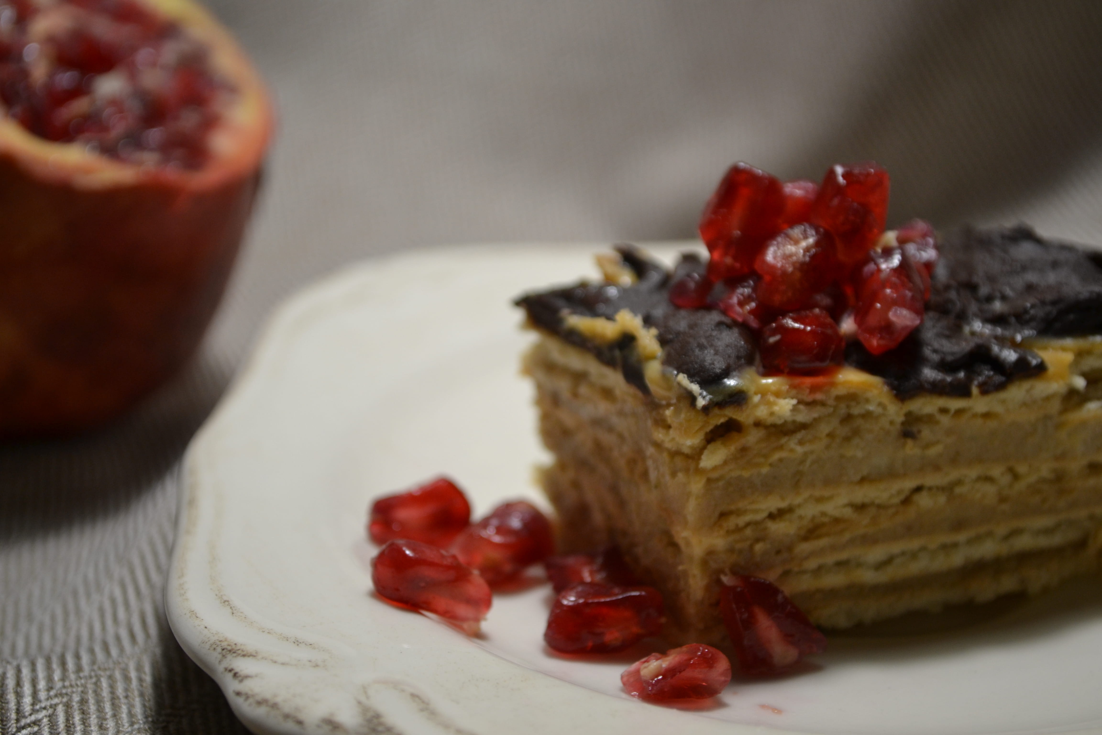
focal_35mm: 75
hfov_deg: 27.0
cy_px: 368
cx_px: 551
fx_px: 2296
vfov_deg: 18.2
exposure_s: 1/60
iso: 450
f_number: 5.6
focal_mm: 50
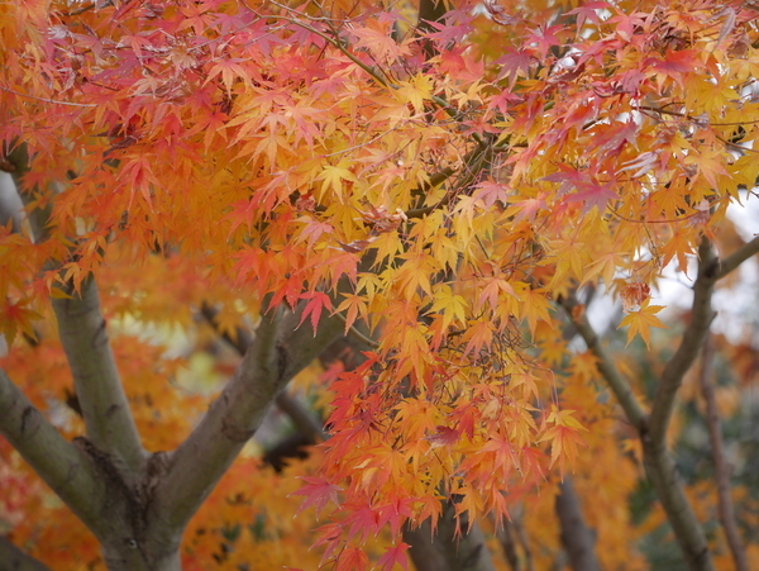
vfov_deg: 5.0
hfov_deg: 6.6
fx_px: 6583
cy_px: 286
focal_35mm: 300
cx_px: 380
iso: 640
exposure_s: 1/320
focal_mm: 150
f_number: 5.6
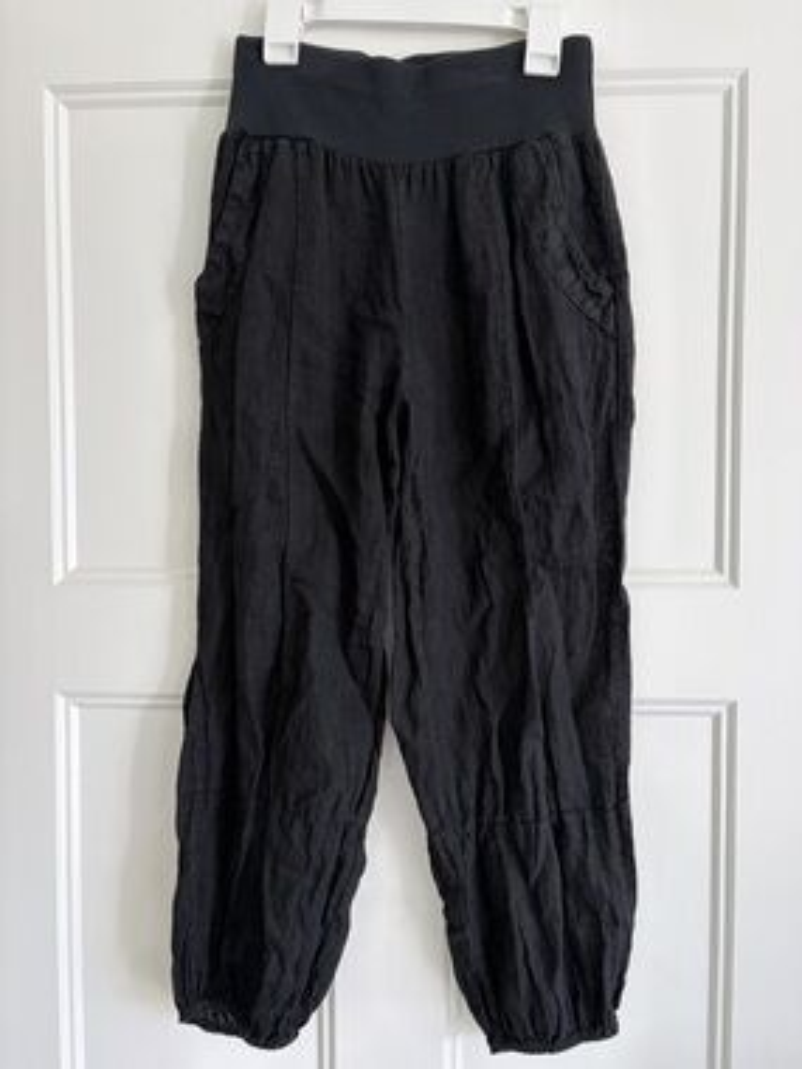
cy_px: 534
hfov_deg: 53.1
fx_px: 803
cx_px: 401
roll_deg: -0.1
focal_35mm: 26
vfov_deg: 67.3
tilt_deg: -2.6
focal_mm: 5.96
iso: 64
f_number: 1.6
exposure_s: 1/122
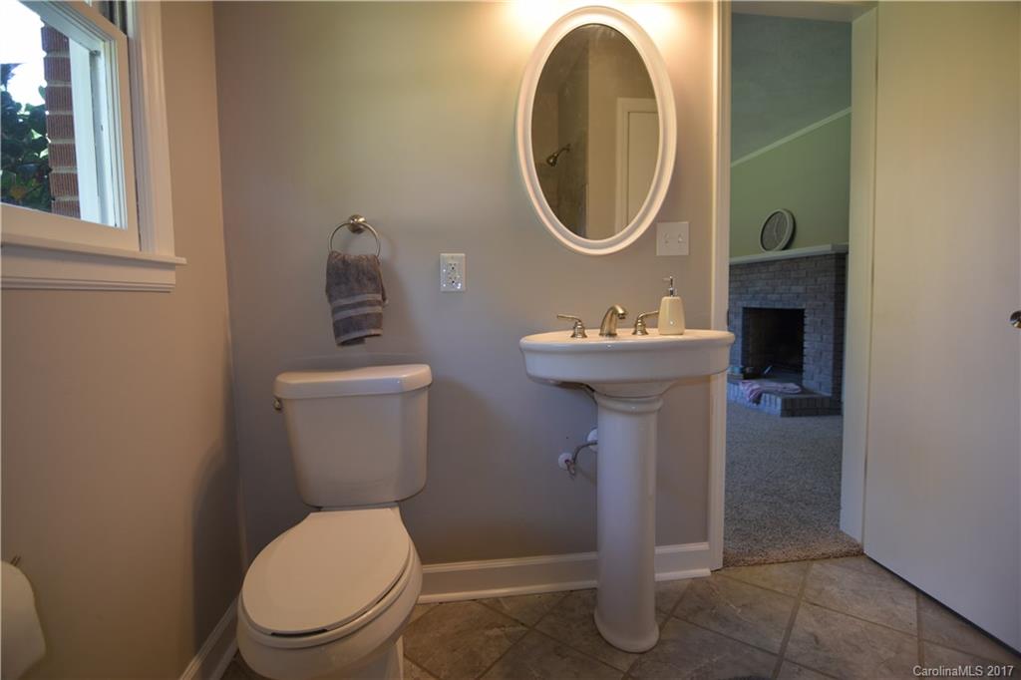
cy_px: 340
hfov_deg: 95.0
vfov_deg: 72.0
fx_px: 468
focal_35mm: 16
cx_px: 510
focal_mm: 11
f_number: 2.8
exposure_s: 1/60
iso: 100
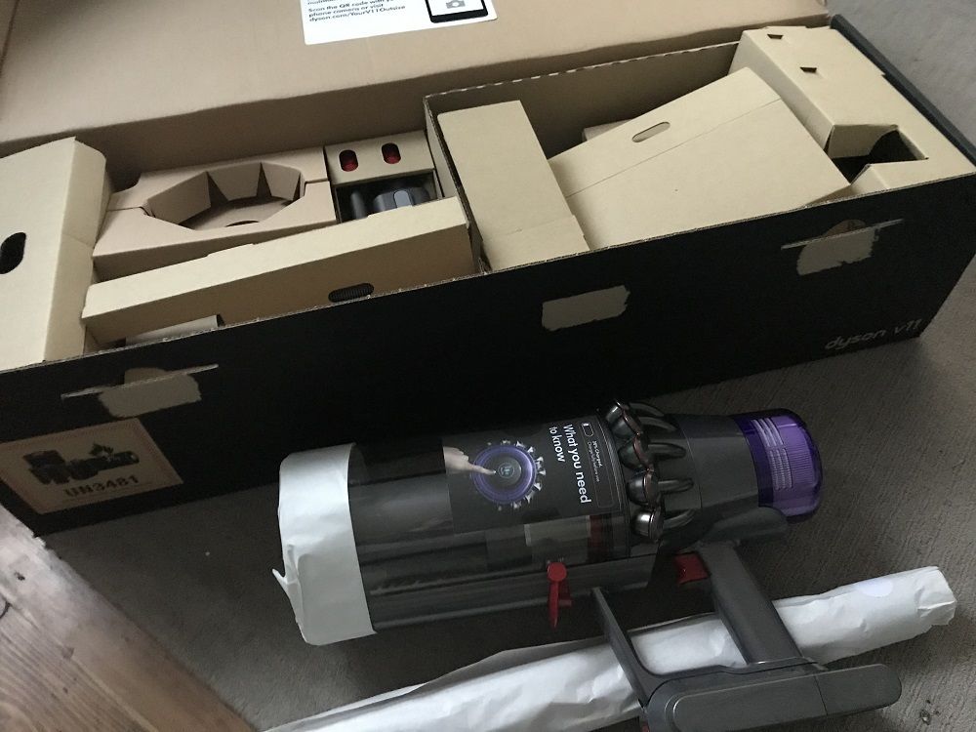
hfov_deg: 63.4
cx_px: 488
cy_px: 366
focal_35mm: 28
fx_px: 789
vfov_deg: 49.7
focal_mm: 3.99
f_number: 1.8
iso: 160
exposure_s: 1/4
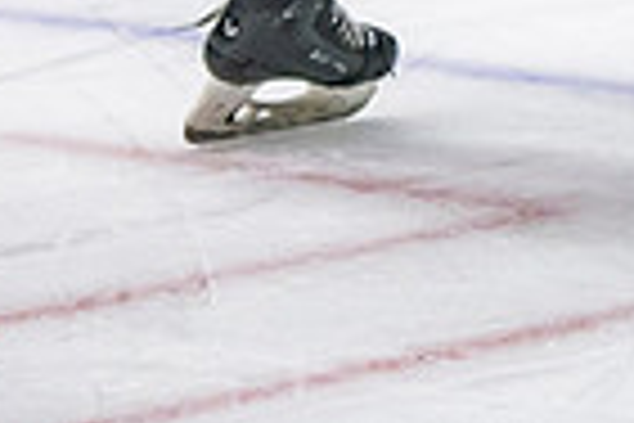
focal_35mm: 521
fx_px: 9175
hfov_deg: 3.9
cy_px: -482
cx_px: 938
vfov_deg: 2.6
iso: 2000
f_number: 3.2
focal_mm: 112
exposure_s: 1/640
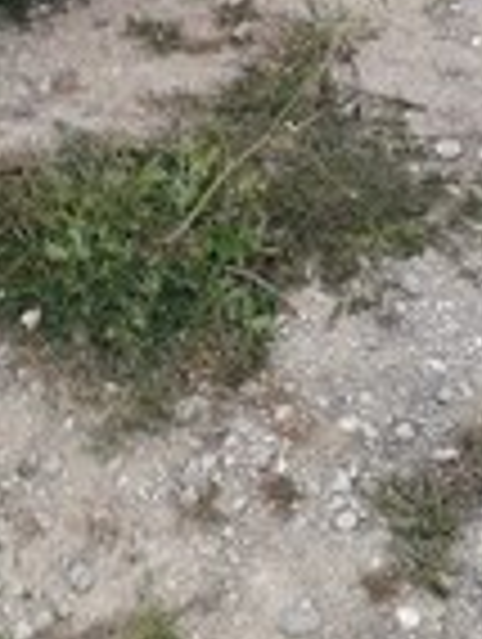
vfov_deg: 17.5
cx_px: 180
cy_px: -459
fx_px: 1740
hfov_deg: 15.8
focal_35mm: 94
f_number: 1.9
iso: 40
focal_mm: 3.6
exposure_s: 1/197
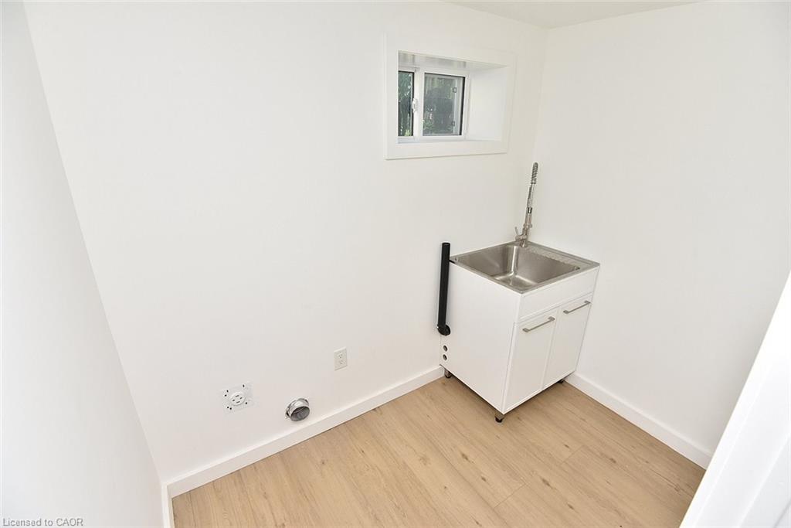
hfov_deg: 96.7
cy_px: 264
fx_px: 352
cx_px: 396
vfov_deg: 73.8
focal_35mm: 16
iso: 500
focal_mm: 16
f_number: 7.1
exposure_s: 1/200
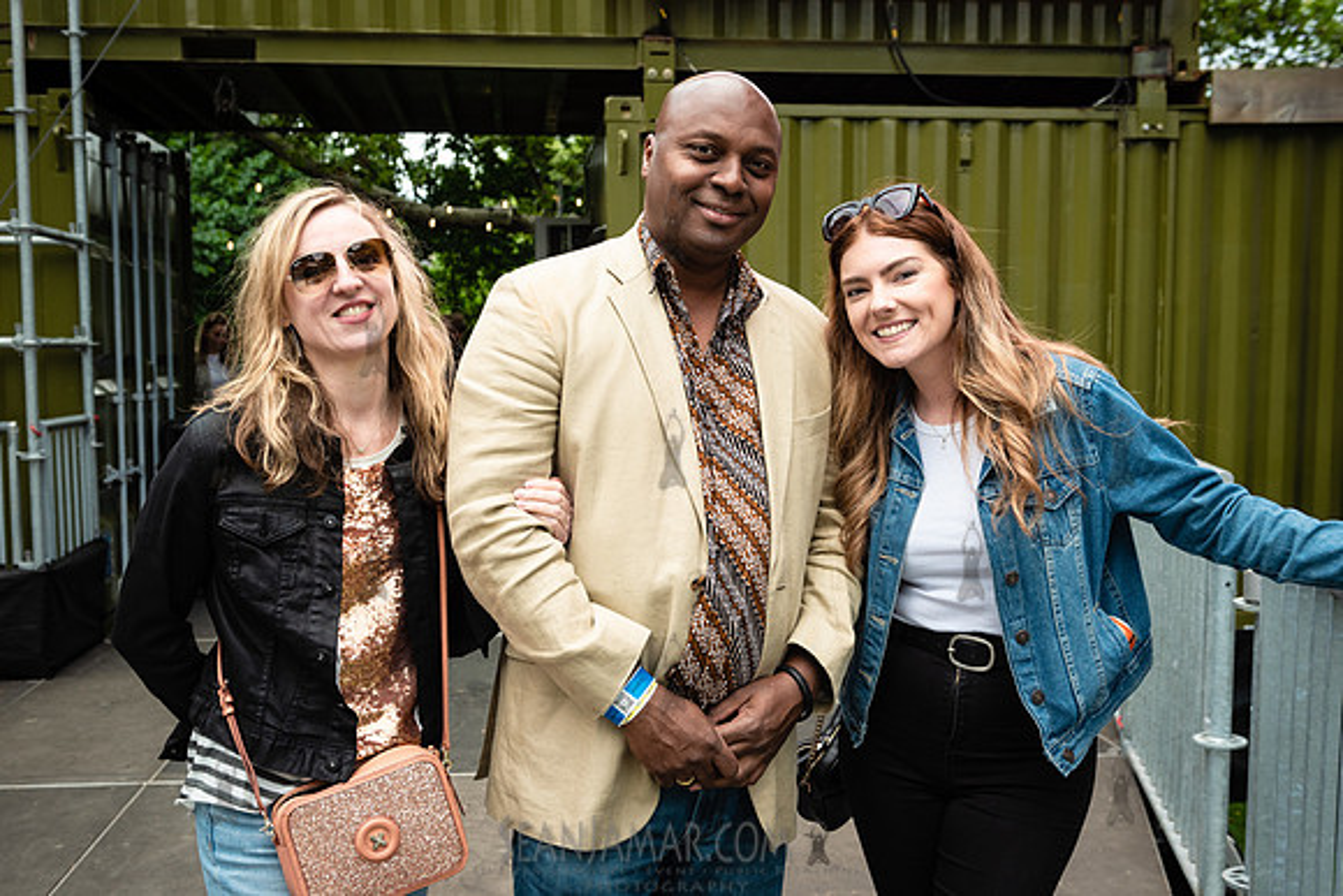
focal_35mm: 39
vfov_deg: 34.6
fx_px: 1440
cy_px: 473
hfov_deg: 50.0
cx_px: 651
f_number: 5.6
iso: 500
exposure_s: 1/200
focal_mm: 35
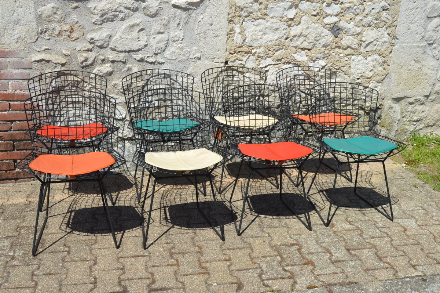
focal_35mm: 42
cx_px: 220
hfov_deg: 46.4
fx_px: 513
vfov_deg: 31.8
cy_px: 146
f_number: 9
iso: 100
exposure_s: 1/320
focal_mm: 28
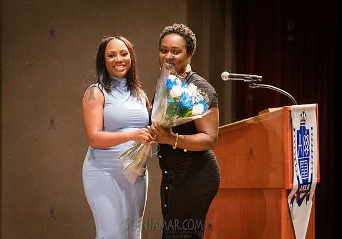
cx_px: 156
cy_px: 121
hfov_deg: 9.0
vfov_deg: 6.3
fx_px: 2170
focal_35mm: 225
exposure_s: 1/200
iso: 5000
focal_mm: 200
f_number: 4
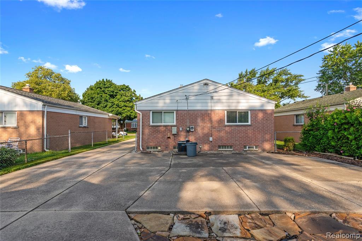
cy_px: 120
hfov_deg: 93.3
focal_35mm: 17
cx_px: 181
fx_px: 171
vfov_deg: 70.5
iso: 400
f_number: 8
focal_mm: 17
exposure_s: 1/500
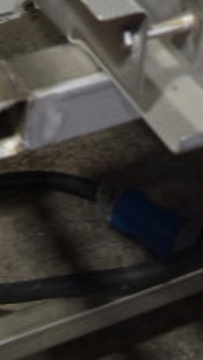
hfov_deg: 9.2
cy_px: -387
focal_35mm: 132
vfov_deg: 13.6
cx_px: 144
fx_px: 1260
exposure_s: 1/40
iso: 200
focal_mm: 20
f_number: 3.5
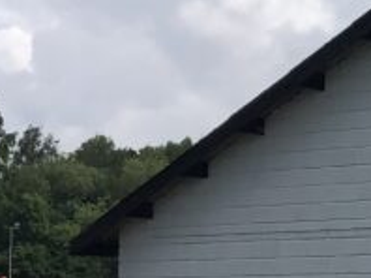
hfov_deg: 11.7
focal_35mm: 145
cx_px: 815
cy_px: 195
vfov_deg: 10.2
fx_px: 1552
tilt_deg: +4.4
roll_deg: +0.6
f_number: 1.8
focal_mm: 3.99
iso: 20
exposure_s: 1/2088
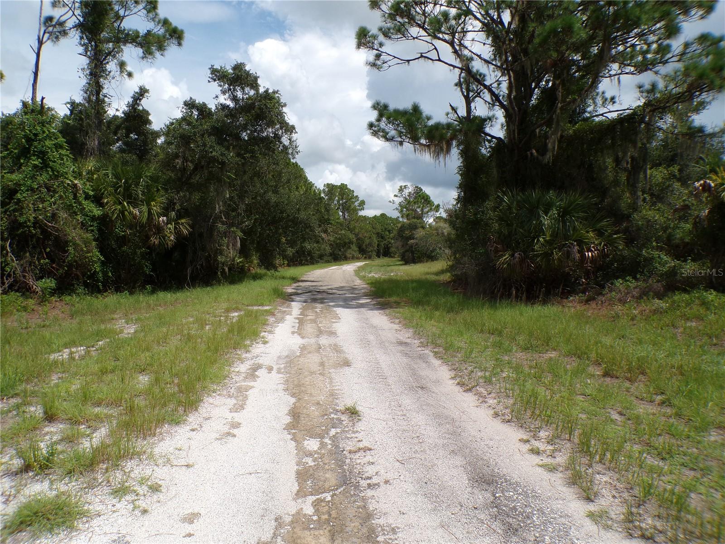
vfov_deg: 56.8
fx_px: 503
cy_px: 272
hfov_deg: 71.6
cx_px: 362
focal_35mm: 24
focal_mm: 4.3
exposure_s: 1/550
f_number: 5.8
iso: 100
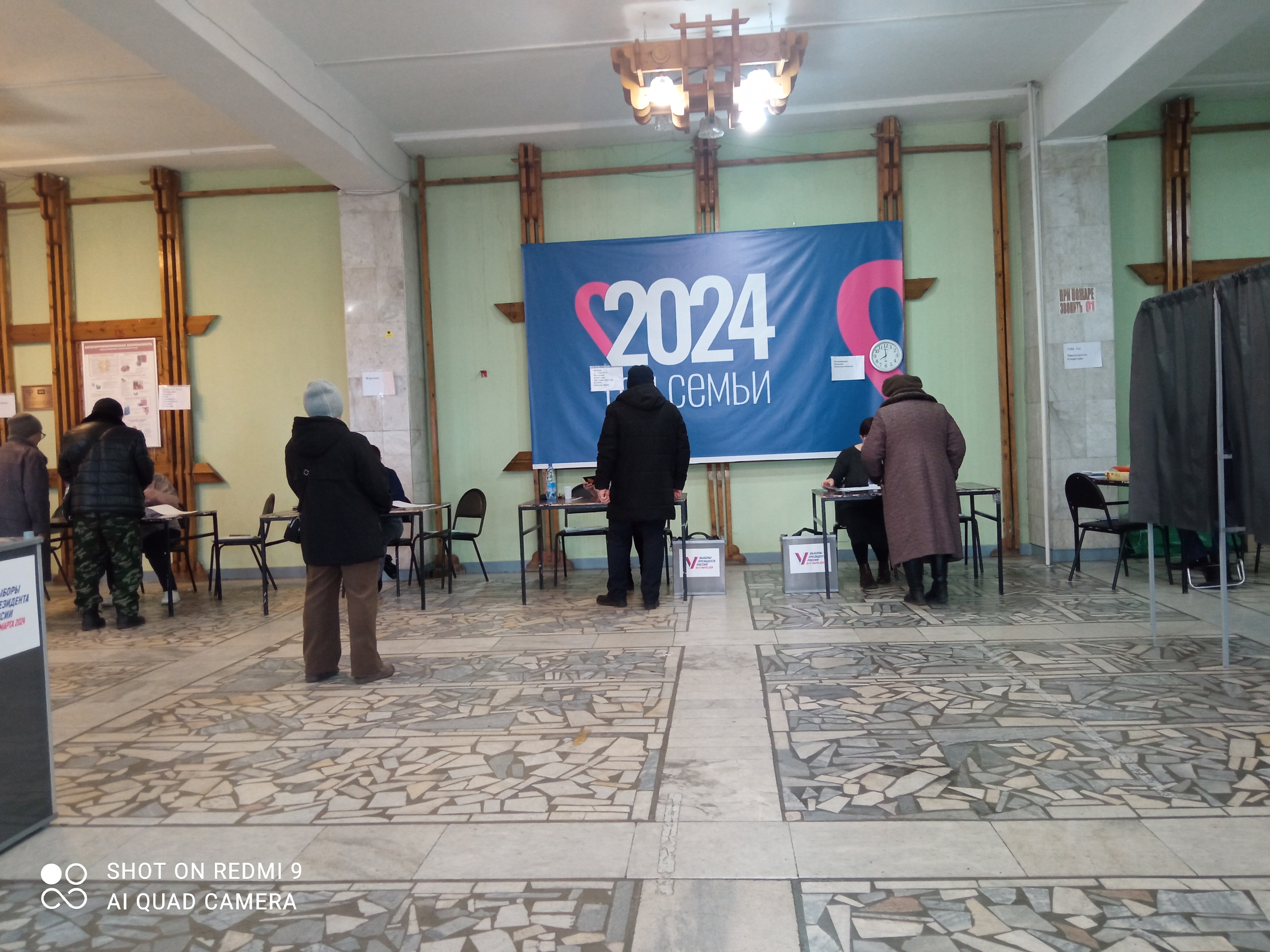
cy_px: 476
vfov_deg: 51.4
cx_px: 635
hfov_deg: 65.3
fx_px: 991
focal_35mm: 27
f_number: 2.2
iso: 897
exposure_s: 1/25
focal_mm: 3.79
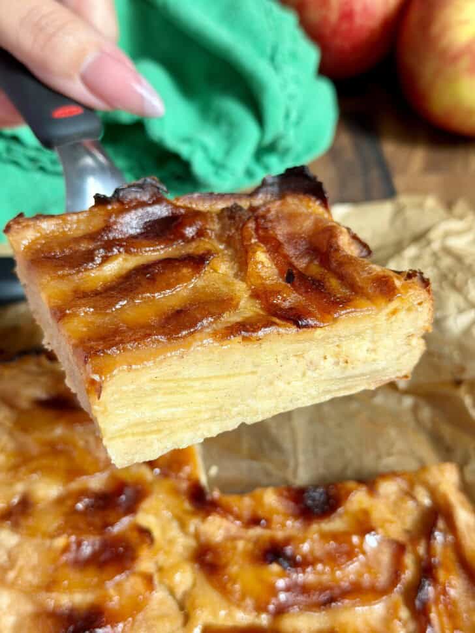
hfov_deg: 30.3
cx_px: 238
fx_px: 878
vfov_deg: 39.7
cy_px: 316
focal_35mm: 48
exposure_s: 1/463
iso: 64
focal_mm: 6.8
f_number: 1.8
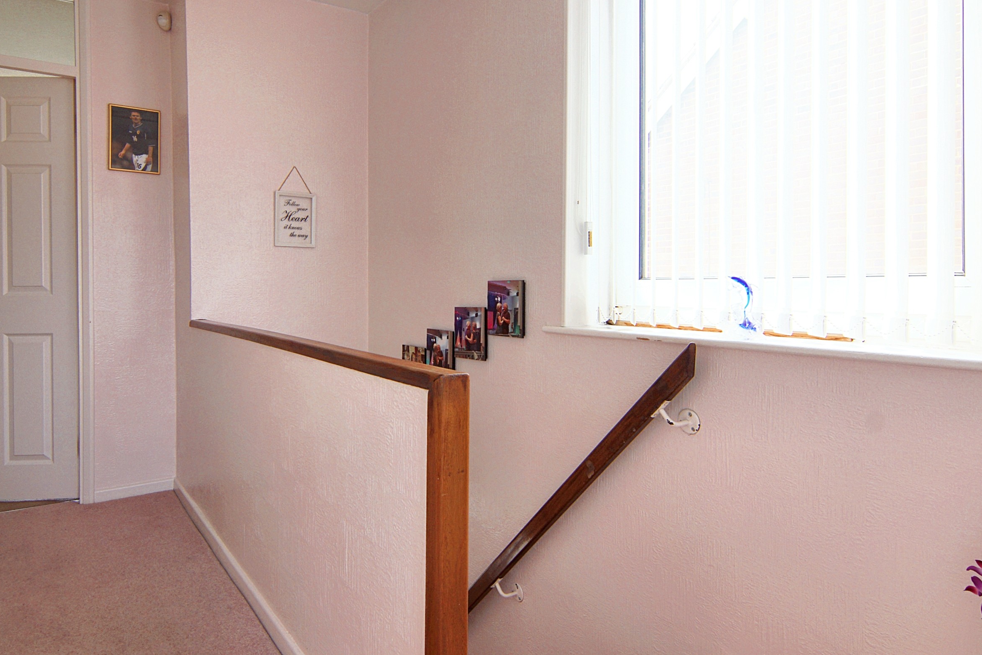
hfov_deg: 79.3
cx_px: 448
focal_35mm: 22
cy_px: 281
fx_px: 591
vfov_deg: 57.8
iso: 100
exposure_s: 1/13
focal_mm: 11
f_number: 10
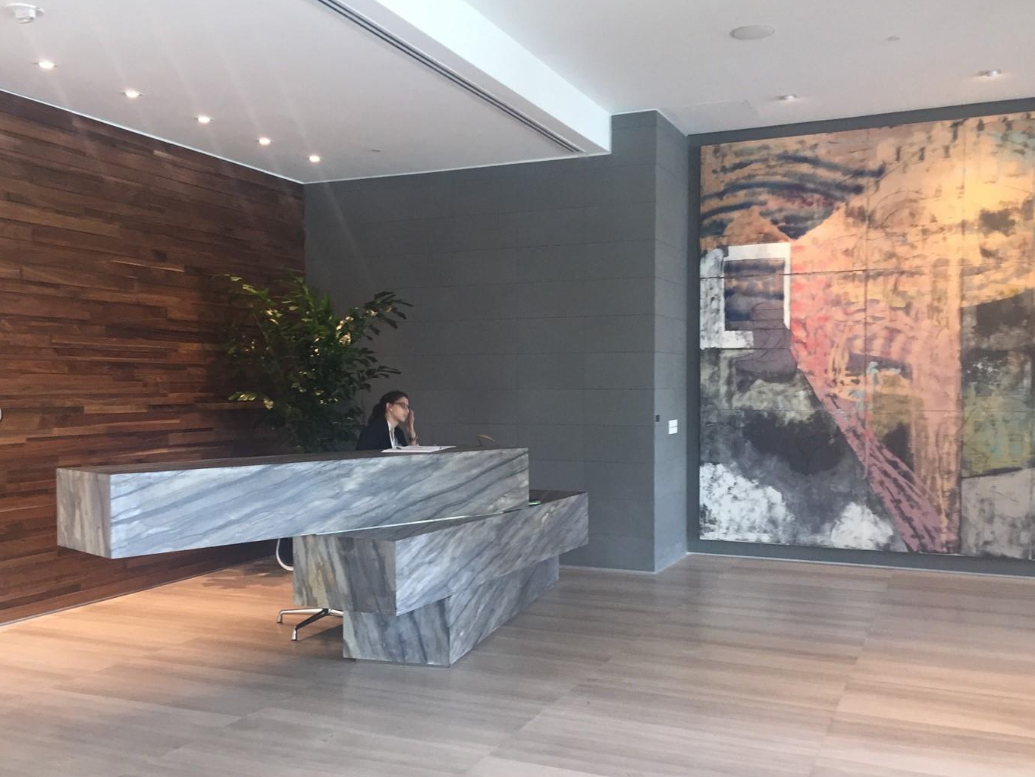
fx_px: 1017
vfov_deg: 41.8
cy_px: 416
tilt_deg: -1.5
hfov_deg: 53.9
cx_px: 494
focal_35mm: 34
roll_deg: +0.3
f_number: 2.2
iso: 100
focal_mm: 4.15
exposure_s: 1/30
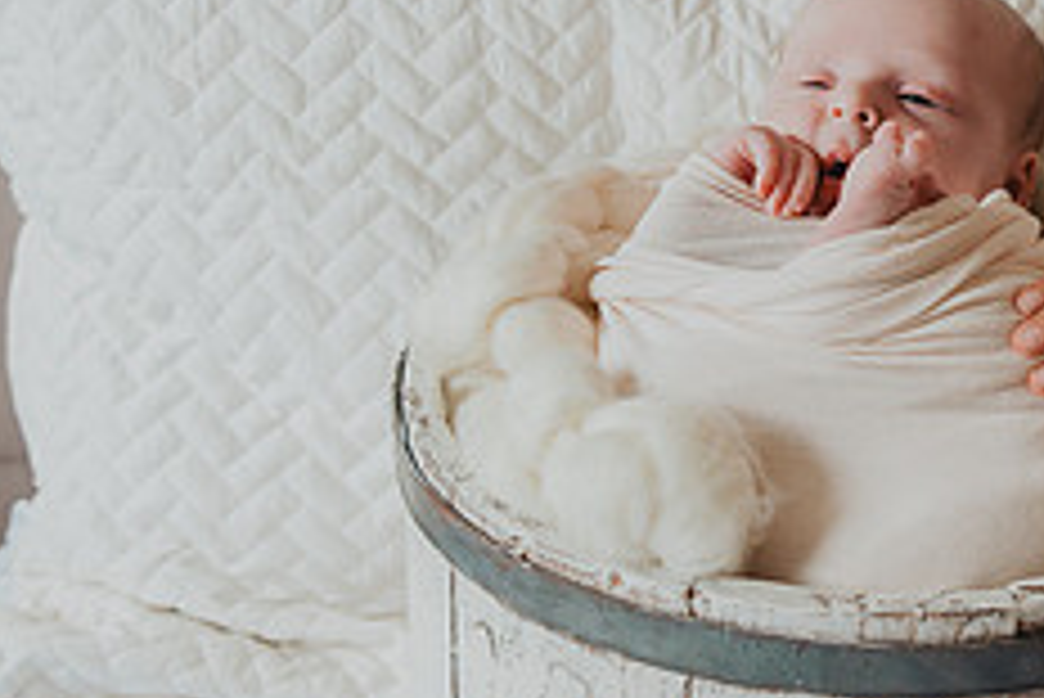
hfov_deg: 20.6
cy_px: 116
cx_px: 1264
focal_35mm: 92
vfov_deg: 14.8
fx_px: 2670
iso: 2000
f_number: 3.5
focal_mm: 34
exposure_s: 1/320
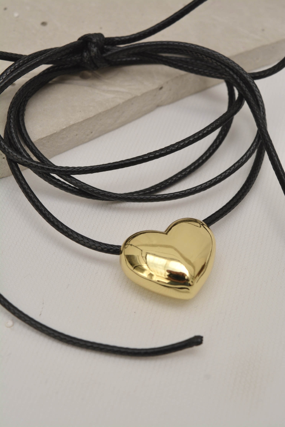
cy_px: 214
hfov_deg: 22.6
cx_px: 142
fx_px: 712
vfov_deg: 33.4
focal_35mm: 60
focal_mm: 40
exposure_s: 1/500
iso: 500
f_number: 11
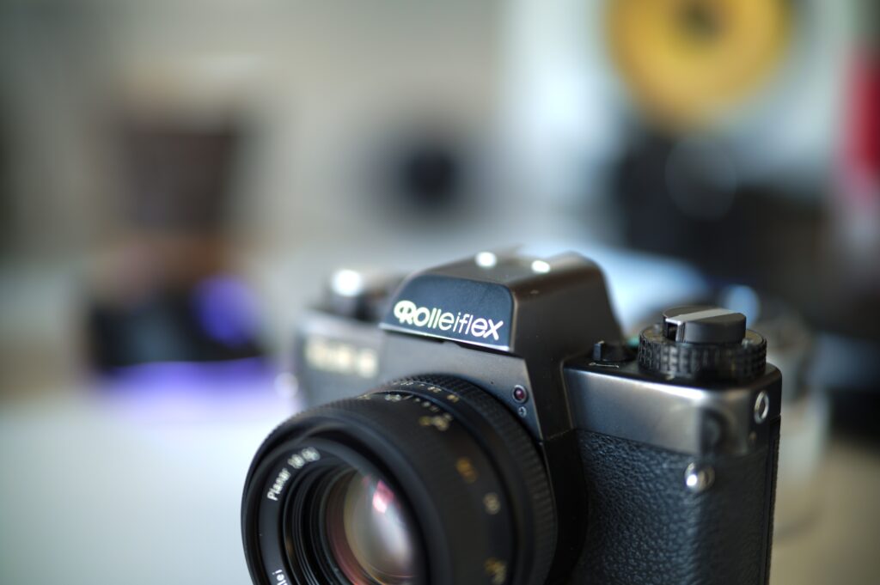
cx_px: 440
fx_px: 1221
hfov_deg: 39.6
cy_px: 292
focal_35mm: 50
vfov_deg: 26.9
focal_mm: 50
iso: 100
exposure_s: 1/50
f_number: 1.2
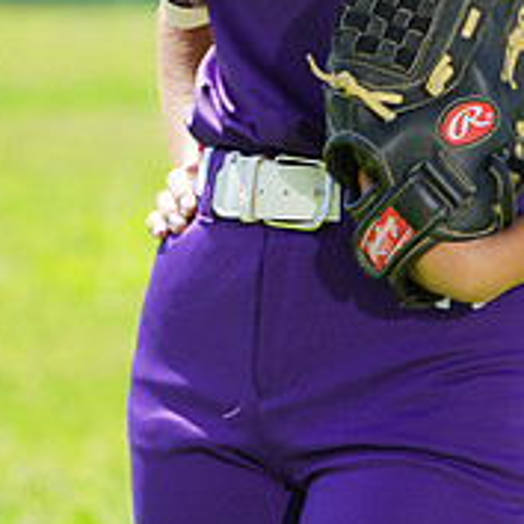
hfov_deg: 2.1
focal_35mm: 817
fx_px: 13992
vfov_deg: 2.1
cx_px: 456
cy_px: -142
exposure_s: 1/125
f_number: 10
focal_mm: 294
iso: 200
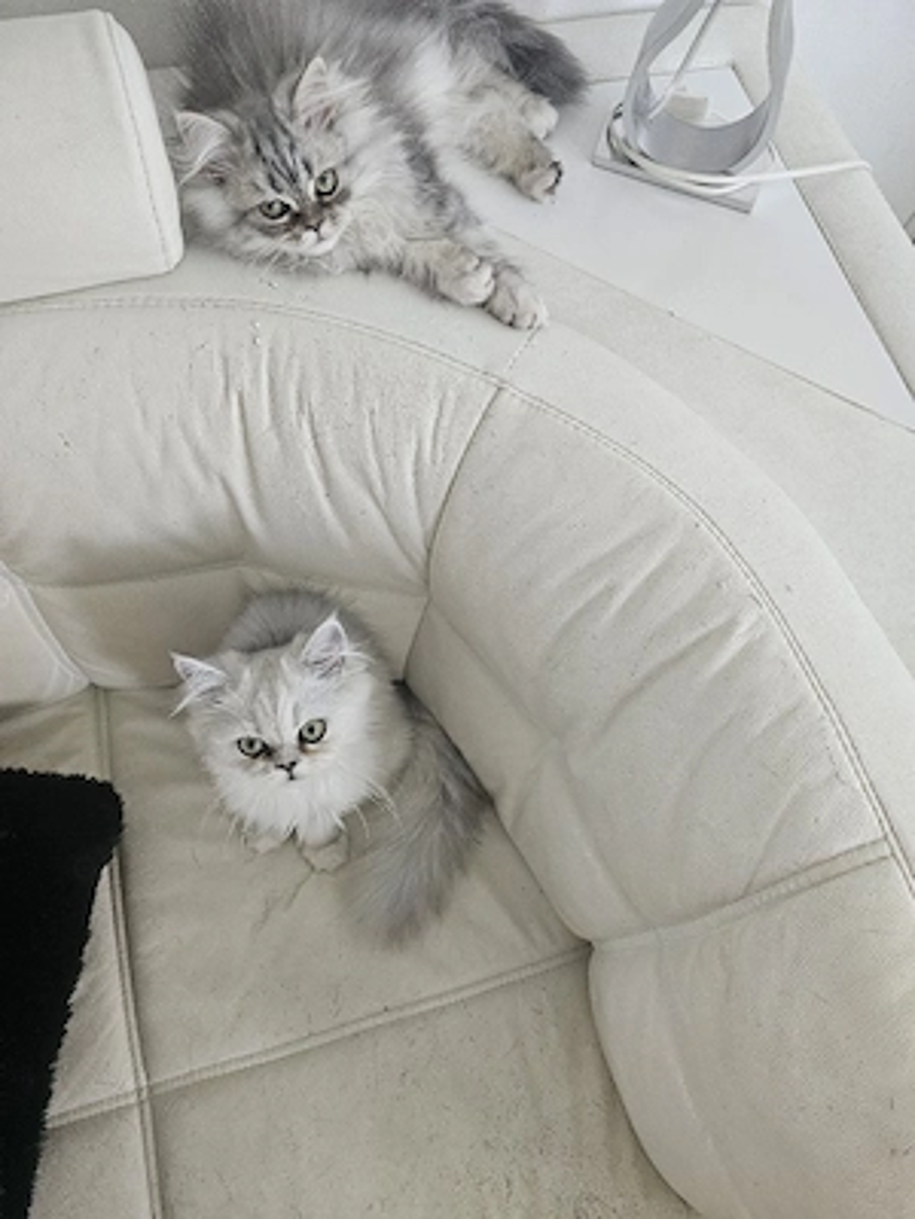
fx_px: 811
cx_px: 458
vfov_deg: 73.9
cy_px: 610
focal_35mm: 23
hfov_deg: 58.9
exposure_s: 1/120
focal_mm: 6.3
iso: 500
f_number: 1.7
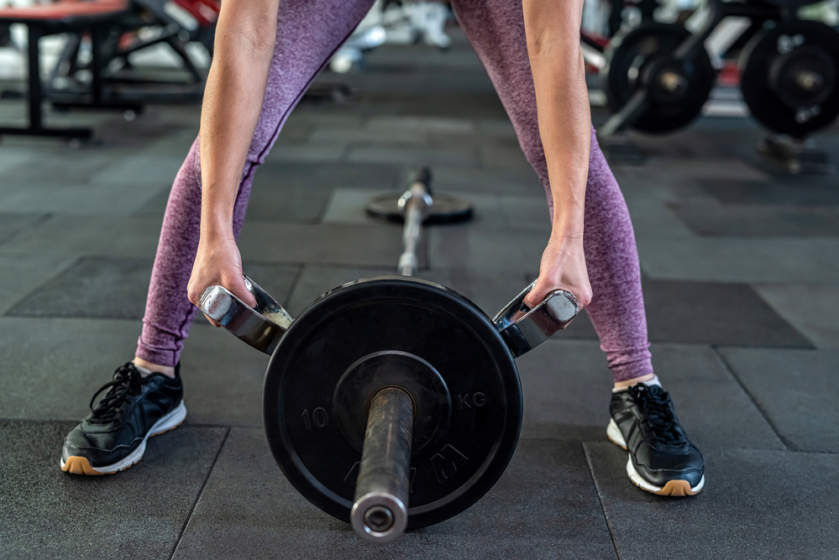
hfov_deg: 39.6
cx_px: 420
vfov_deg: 27.0
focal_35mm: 50
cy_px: 280
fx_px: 1166
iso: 640
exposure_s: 1/125
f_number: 2.8
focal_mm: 50
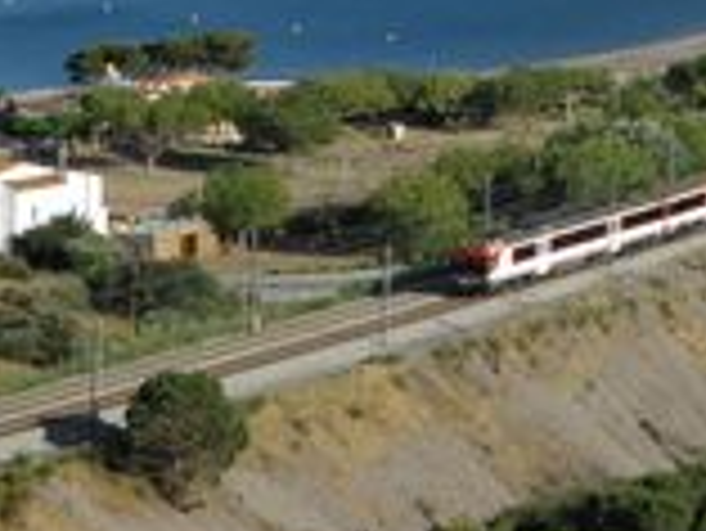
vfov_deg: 6.5
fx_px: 4633
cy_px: -18
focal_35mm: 227
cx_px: 1003
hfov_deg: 8.5
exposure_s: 1/400
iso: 64
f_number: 5.6
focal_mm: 14.13
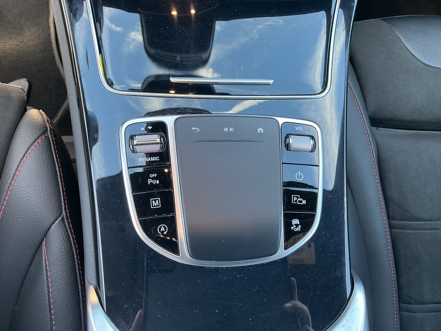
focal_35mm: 30
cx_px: 218
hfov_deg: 60.0
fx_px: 382
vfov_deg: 46.8
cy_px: 166
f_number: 1.8
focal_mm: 3
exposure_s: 1/60
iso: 64
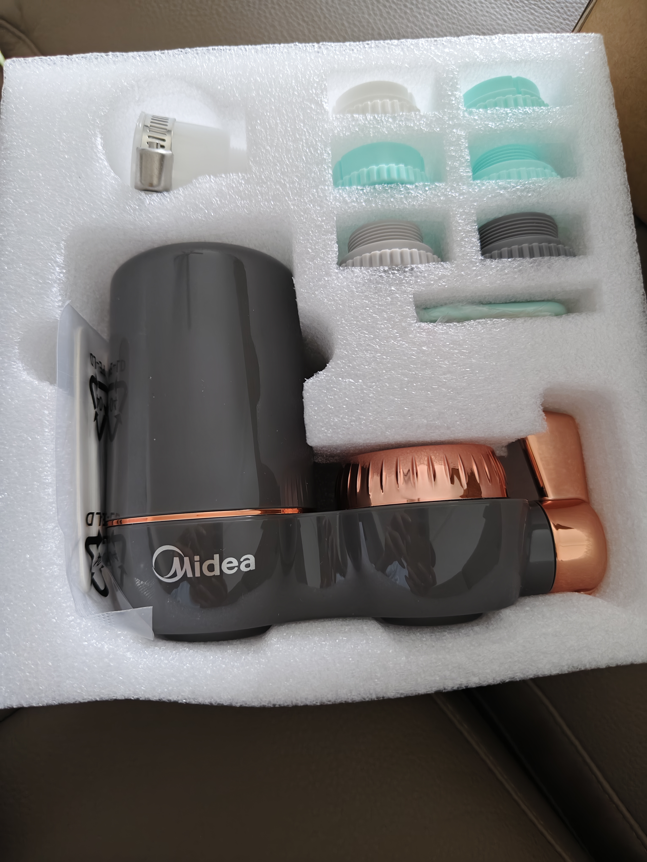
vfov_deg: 73.9
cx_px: 324
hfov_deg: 58.9
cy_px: 431
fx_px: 573
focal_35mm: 23
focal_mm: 5.56
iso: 286
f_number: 1.88
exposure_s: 1/100
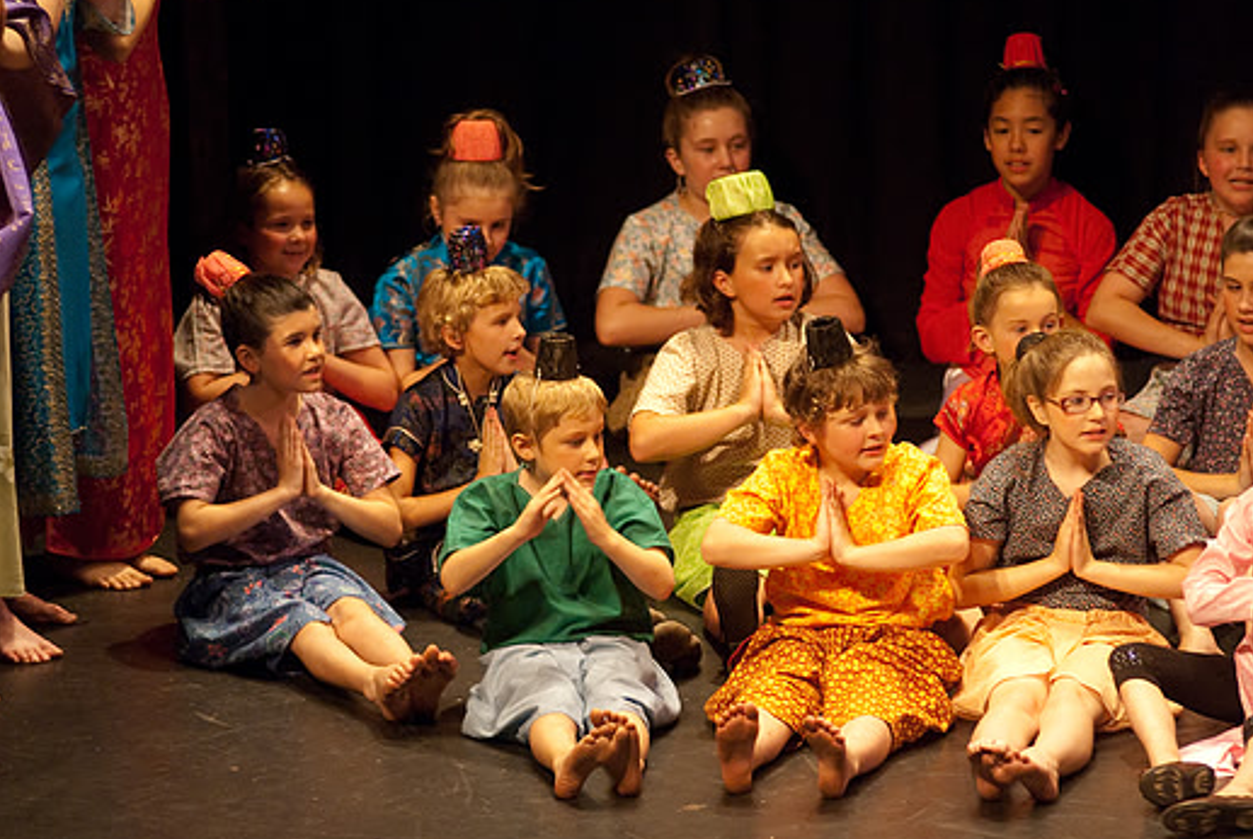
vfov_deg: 5.1
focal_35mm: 269
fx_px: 9373
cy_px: 395
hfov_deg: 7.6
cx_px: 601
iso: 1000
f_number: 2.8
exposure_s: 1/160
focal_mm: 160
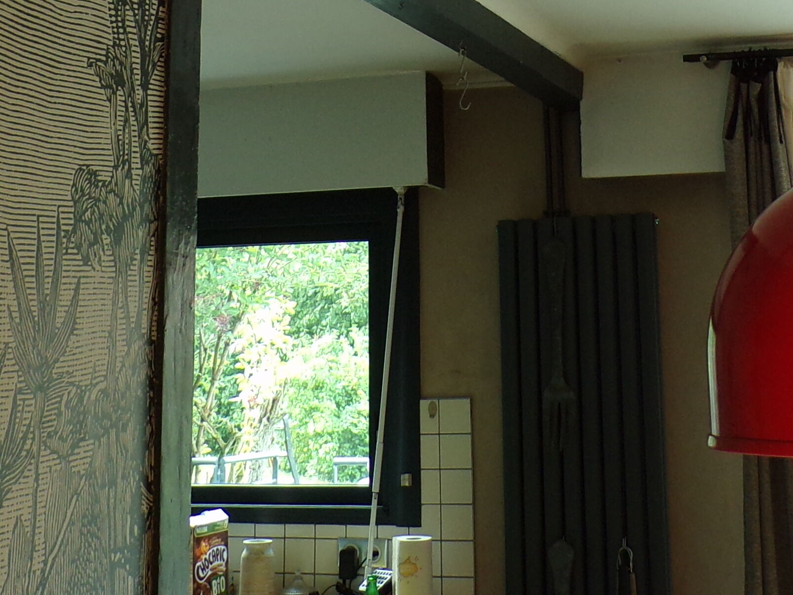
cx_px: 474
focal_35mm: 69
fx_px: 1581
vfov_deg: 20.5
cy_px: -32
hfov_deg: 28.1
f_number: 3
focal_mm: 4.3
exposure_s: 1/34
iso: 117
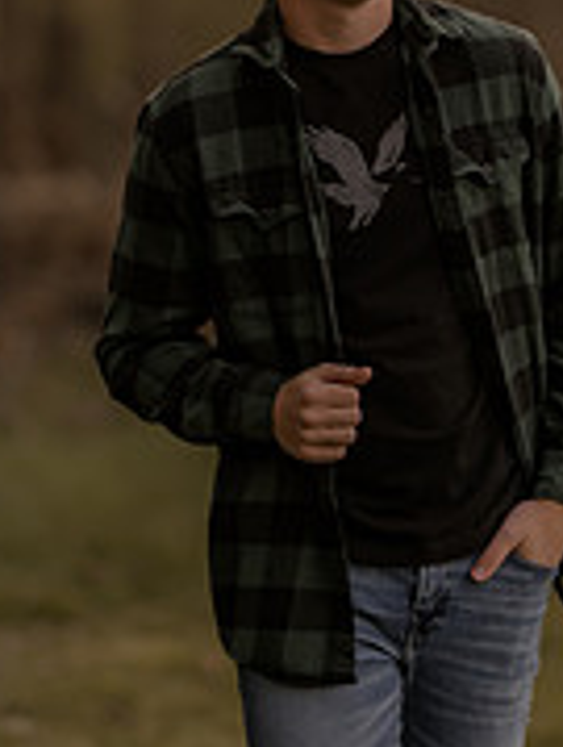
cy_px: 96
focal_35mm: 205
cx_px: 329
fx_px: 4430
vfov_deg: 9.6
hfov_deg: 7.3
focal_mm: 85
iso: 250
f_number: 1.4
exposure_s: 1/1000
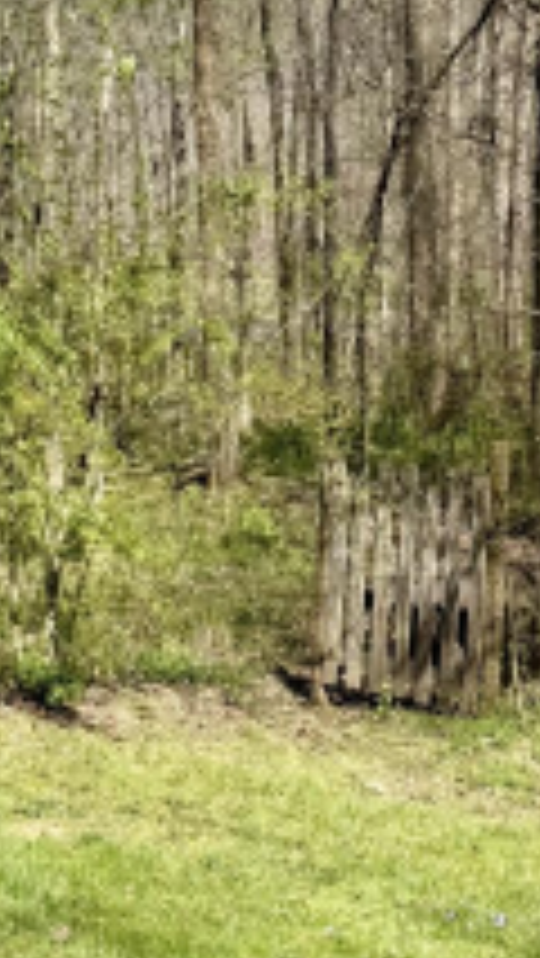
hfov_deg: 14.8
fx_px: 2085
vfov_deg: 25.9
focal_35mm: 82
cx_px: 306
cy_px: 416
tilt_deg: -4.8
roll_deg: +1.7
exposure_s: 1/2611
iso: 80
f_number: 1.78
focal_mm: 6.76
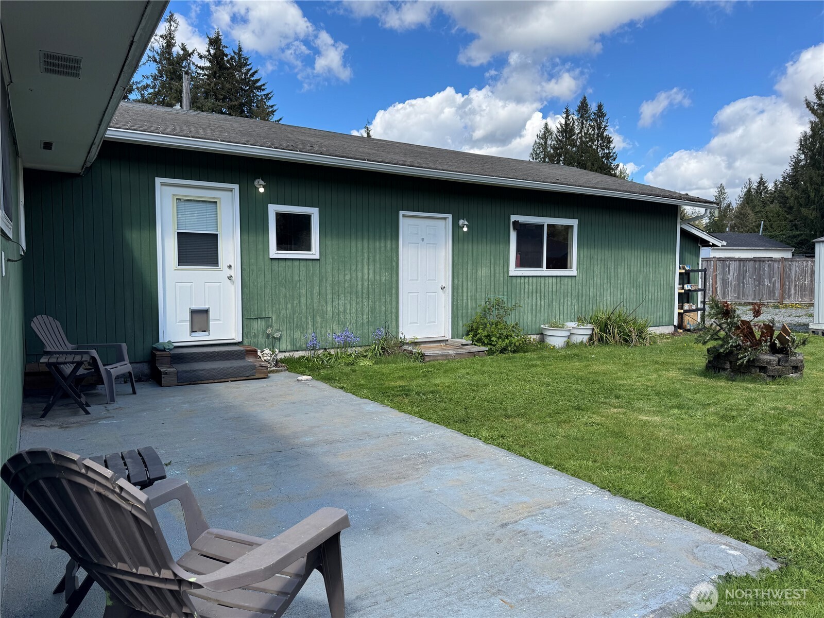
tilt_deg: -3.8
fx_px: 571
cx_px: 412
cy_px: 309
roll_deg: +0.2
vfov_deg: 56.8
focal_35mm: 24
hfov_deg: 71.6
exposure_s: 1/1980
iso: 80
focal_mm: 6.76
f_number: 1.78
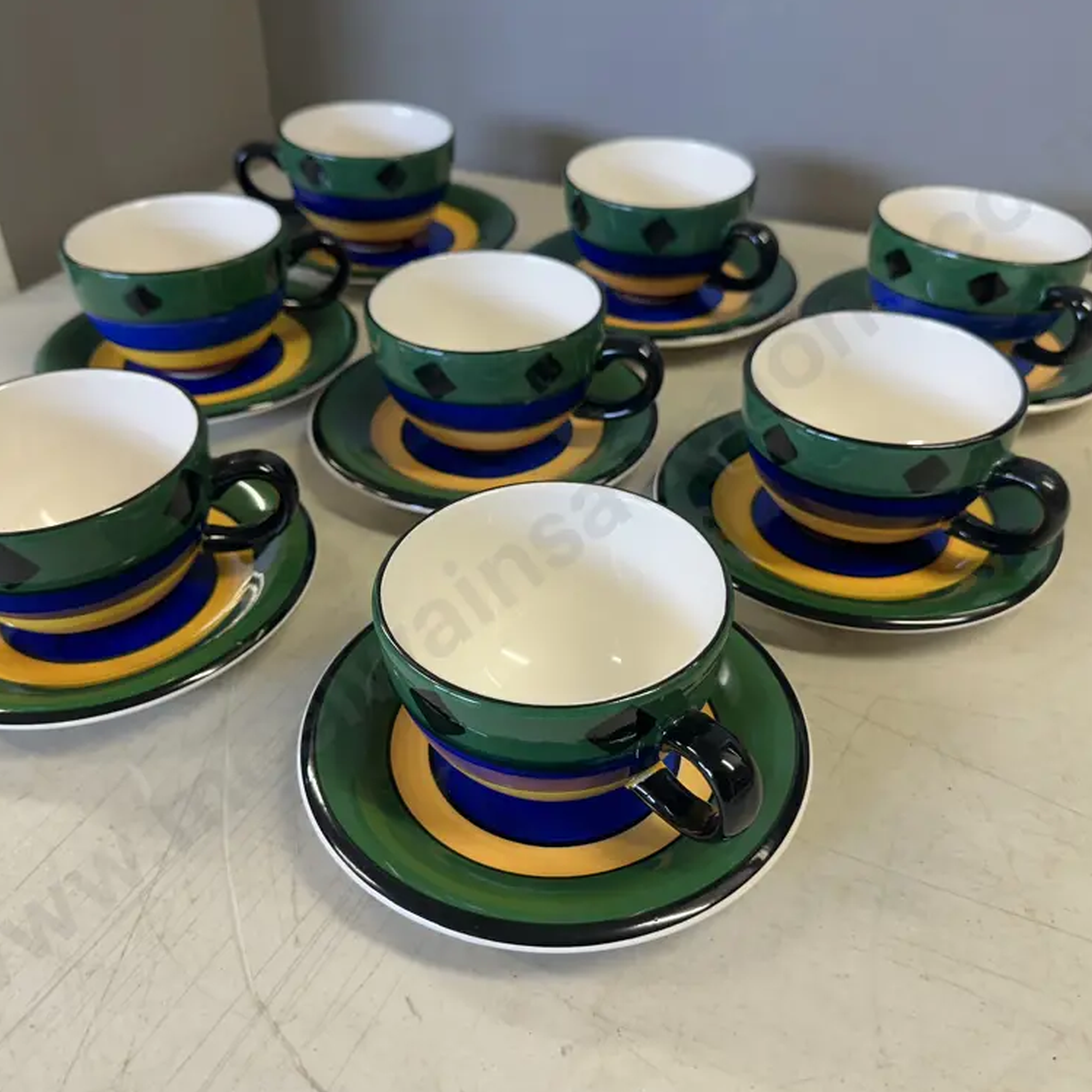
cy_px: 551
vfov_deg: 55.6
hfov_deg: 55.6
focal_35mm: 29
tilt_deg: -36.8
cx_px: 539
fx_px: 1035
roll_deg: +0.4
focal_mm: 6.86
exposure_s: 1/100
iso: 125
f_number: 1.78
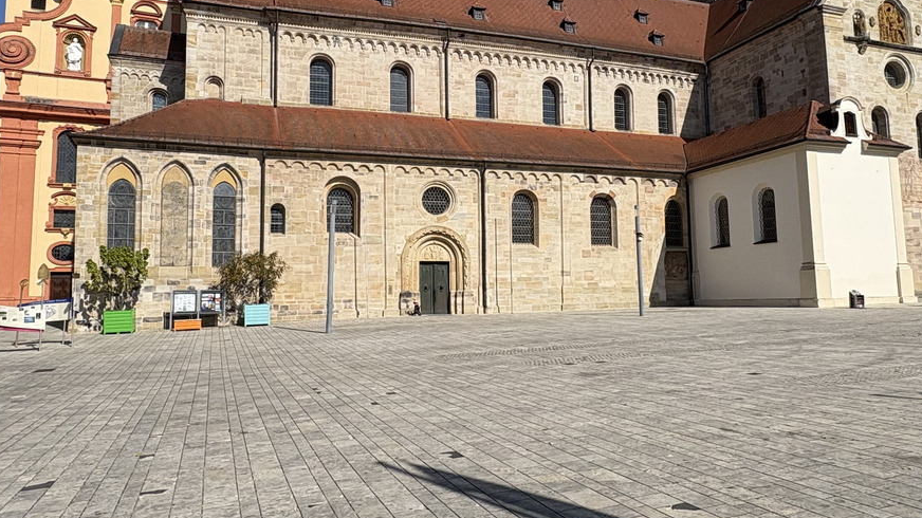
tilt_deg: +7.2
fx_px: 684
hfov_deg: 67.9
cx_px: 479
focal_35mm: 28
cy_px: 221
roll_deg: +1.6
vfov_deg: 41.4
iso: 50
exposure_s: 1/4132
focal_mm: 2.22
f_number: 2.2
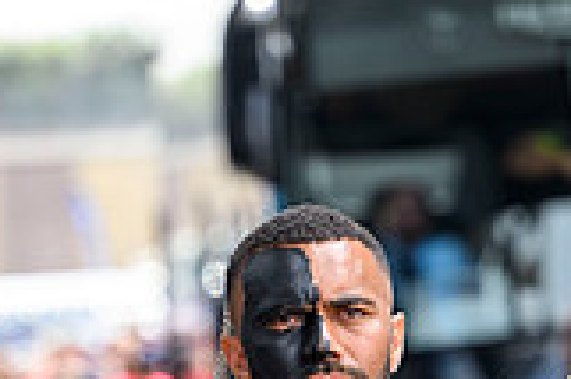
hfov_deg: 5.5
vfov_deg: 3.6
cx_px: 309
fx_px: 5973
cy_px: 762
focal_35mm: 377
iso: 500
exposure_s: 1/800
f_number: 3.5
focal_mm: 135
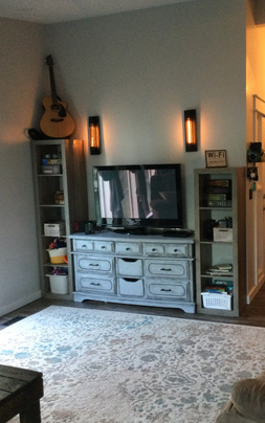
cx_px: 173
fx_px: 450
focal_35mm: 39
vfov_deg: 50.4
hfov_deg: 32.6
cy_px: 209
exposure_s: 1/30
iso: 200
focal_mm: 3.3
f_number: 2.4
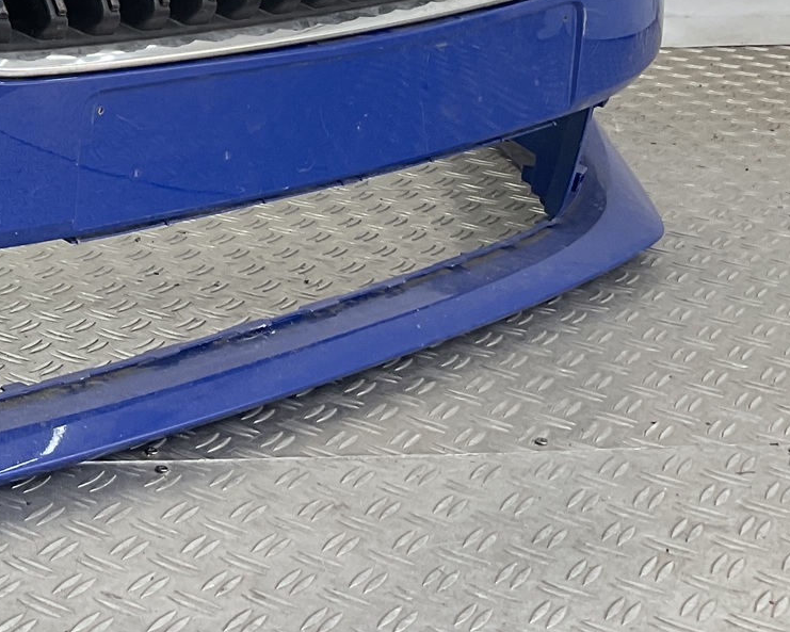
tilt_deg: -8.7
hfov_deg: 22.3
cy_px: -96
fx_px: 1801
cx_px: -229
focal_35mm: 77
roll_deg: +1.1
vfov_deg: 19.0
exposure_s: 1/142
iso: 16
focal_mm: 3
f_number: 1.8
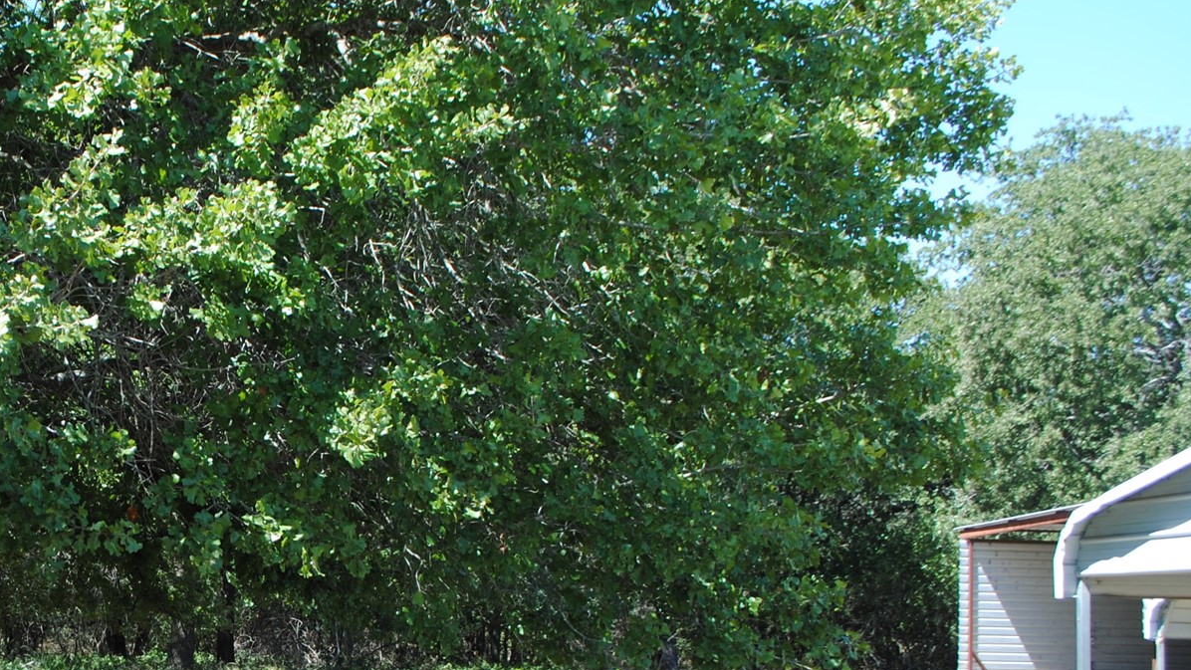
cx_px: 121
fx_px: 1800
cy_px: 530
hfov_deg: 34.6
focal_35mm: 57
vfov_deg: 20.9
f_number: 5.6
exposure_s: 1/125
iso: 100
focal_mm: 20
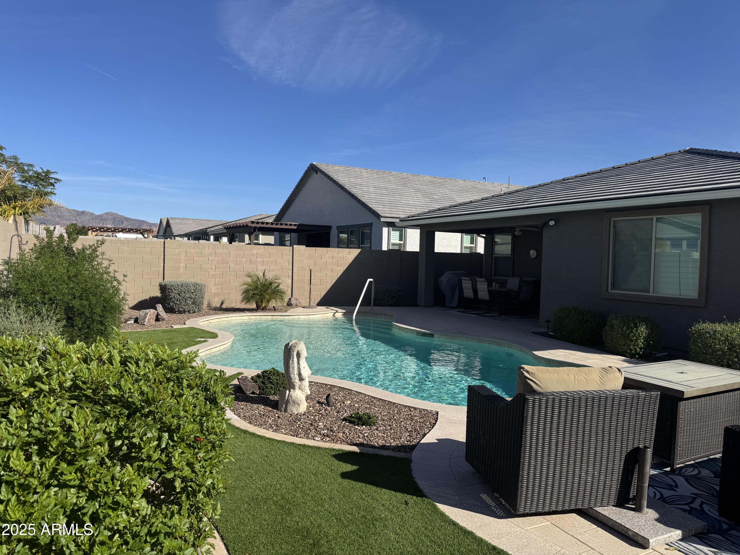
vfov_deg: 56.8
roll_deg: -1.4
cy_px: 278
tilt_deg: -0.5
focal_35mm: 24
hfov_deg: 71.6
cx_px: 370
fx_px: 513
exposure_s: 1/5348
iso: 80
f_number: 1.78
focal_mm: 6.76
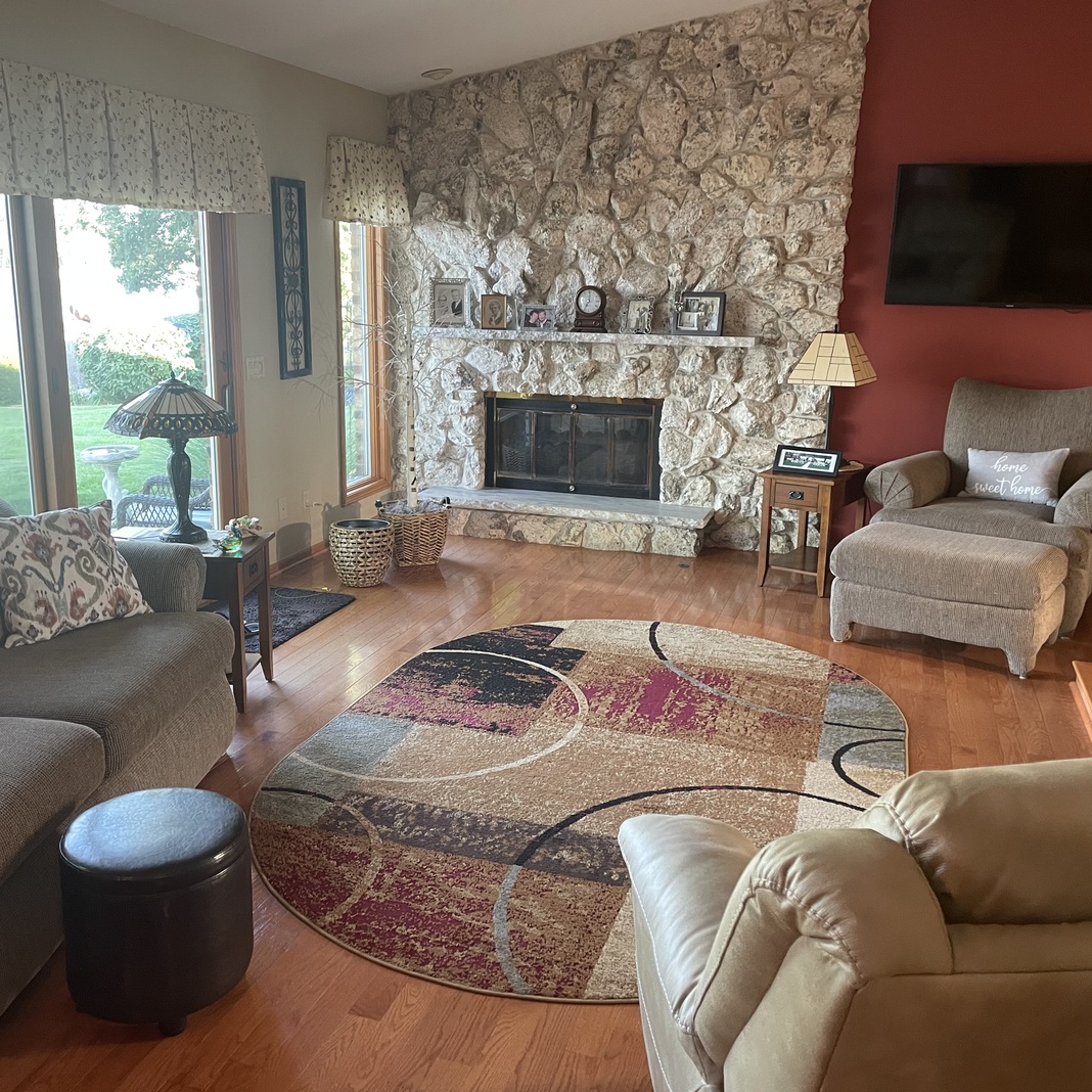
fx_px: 1106
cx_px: 499
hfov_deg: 52.5
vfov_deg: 52.5
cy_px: 548
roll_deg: -0.6
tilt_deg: -13.5
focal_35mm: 31
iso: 250
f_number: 1.6
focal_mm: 4.2
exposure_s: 1/60
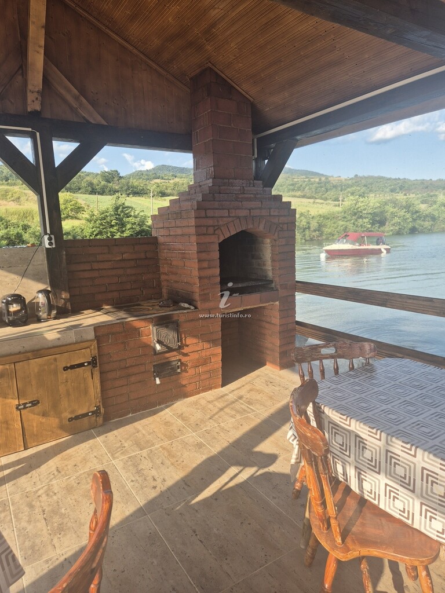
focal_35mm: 23
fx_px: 394
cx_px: 222
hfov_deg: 58.9
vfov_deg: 73.9
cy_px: 296
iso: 25
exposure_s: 1/478
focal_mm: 5.4
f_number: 1.8
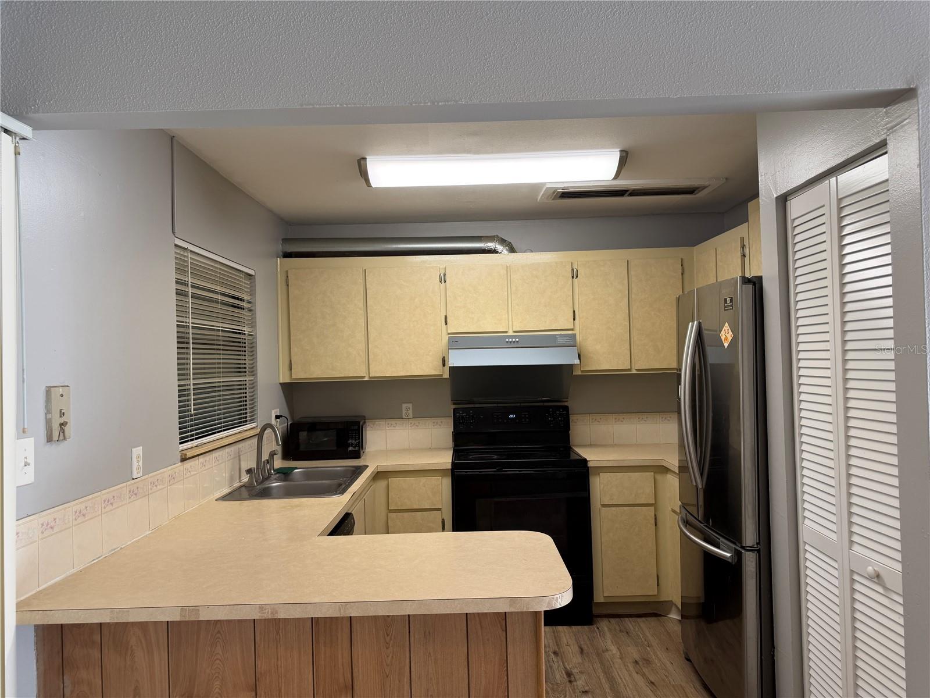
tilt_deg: -1.2
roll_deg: +2.5
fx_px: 645
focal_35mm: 24
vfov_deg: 56.8
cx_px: 465
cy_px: 349
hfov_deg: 71.6
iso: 80
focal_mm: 6.76
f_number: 1.78
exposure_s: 1/120
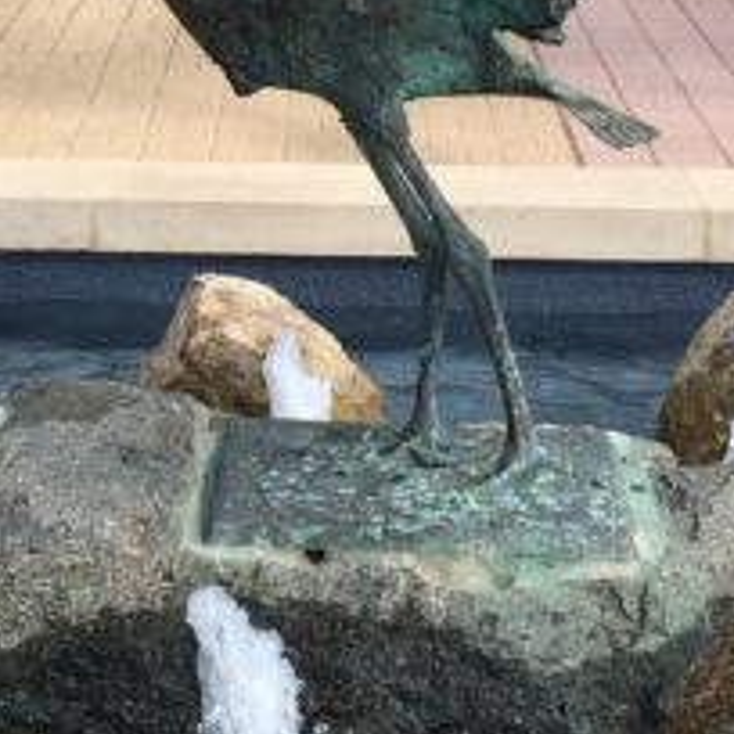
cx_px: 171
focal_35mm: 97
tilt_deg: -10.1
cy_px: 50
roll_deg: -1.2
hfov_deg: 17.8
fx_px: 2327
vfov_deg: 17.6
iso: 32
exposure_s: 1/631
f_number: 2.2
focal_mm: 4.15
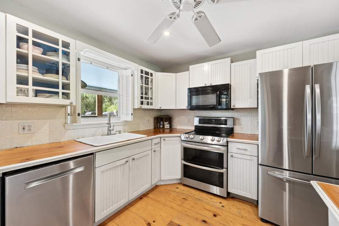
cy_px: 113
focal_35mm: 14
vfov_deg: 81.2
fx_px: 132
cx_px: 170
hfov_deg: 104.3
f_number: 9
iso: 250
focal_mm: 14
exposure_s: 1/2.5
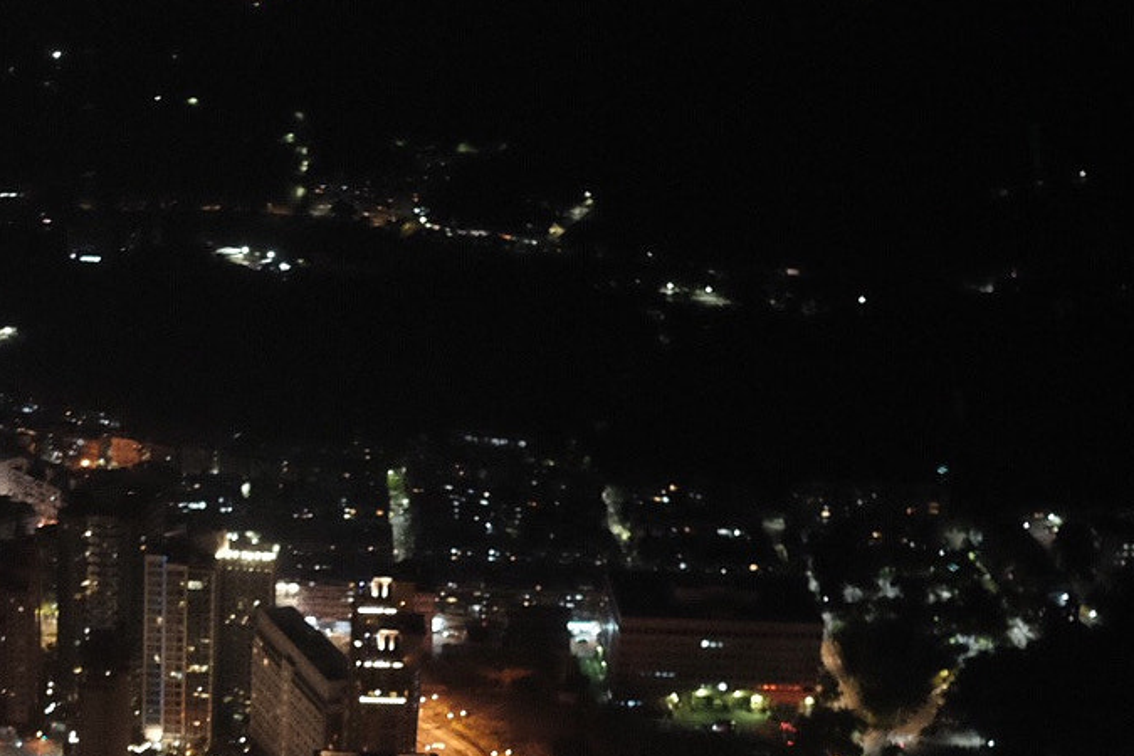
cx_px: 264
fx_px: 2614
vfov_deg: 15.9
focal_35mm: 83
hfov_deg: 24.2
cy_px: 885
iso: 3200
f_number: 2.2
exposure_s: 1/15
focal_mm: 23
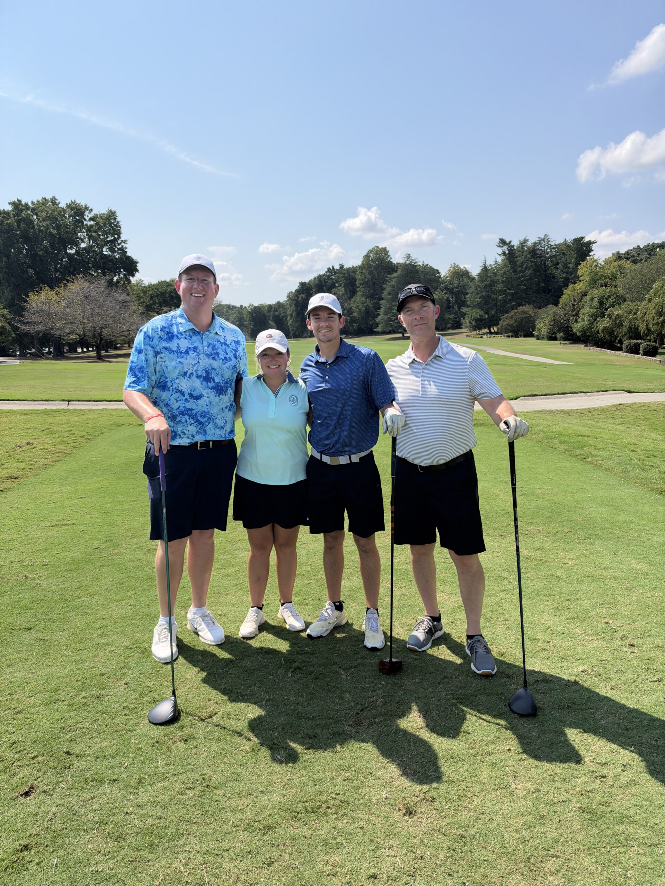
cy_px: 443
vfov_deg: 71.6
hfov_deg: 56.8
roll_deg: -0.3
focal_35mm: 24
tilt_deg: -8.5
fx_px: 615
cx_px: 332
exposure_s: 1/4329
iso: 64
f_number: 1.8
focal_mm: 6.93
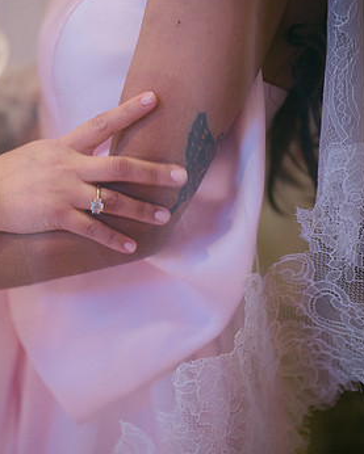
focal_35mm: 55
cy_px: 204
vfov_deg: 34.1
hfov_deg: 26.7
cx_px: 37
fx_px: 740
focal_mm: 35
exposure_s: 1/320
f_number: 1.2
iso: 320
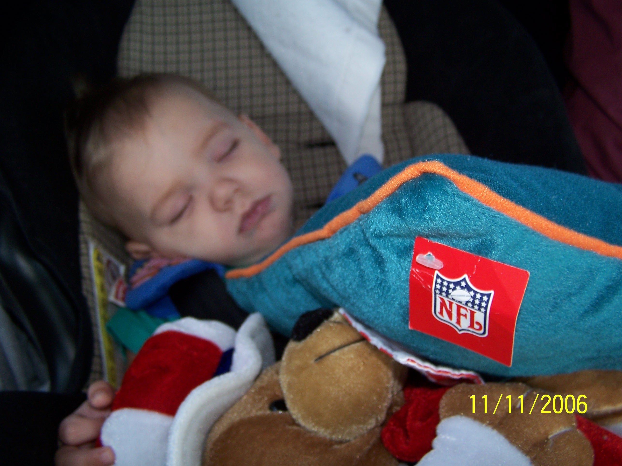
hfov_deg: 49.0
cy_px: 233
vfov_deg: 37.7
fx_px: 683
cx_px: 311
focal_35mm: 38
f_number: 2.8
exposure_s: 1/60
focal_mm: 6.3
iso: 80
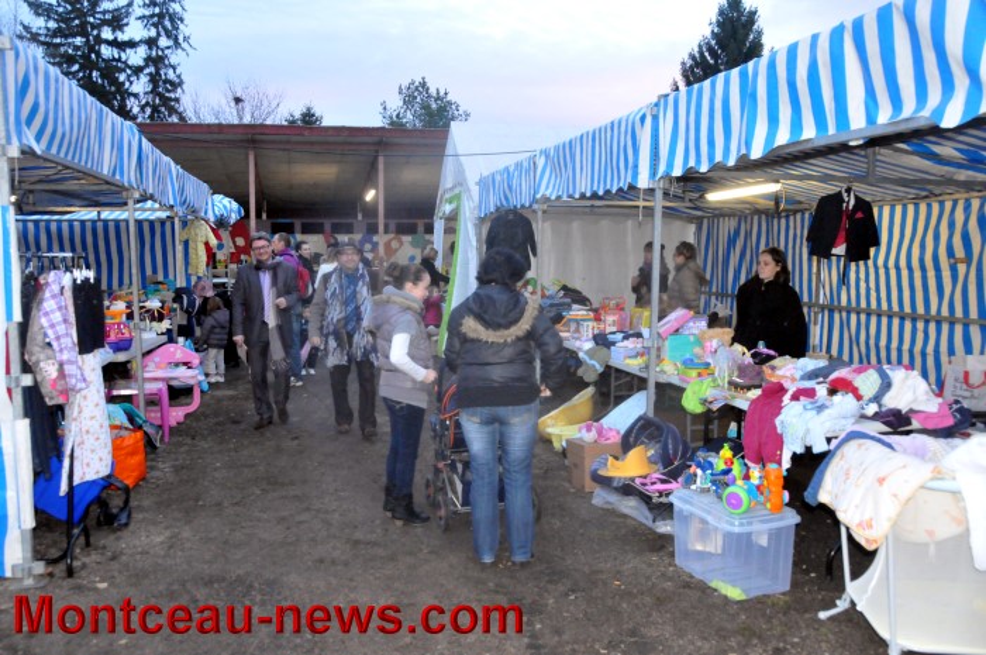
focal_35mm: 30
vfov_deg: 43.5
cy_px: 328
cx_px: 493
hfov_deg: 62.0
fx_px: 821
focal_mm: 20
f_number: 7.1
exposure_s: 1/60
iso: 3200
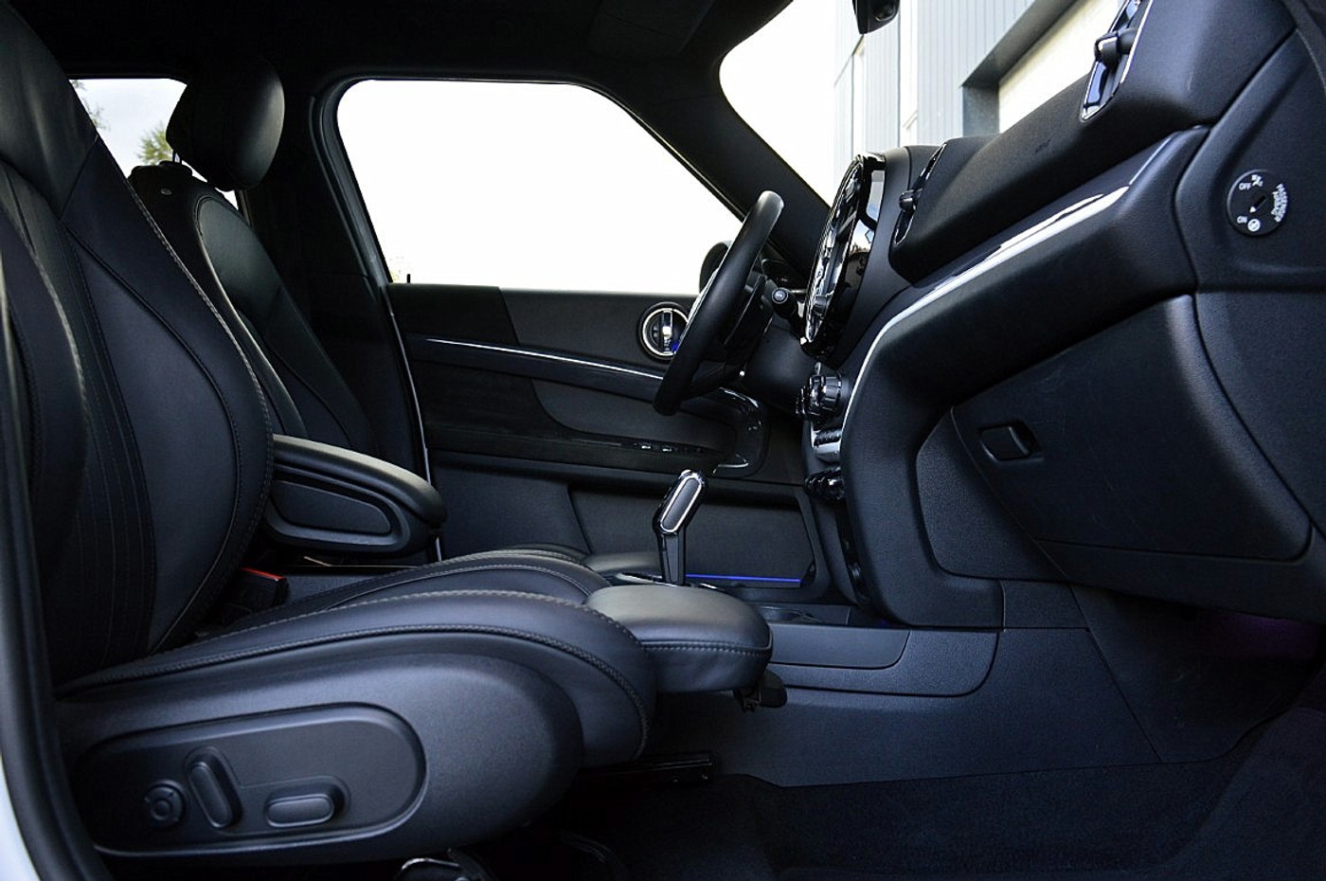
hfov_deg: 59.5
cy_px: 440
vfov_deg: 41.6
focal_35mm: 32
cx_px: 663
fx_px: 1159
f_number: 7.1
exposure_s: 1/60
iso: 800
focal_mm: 21
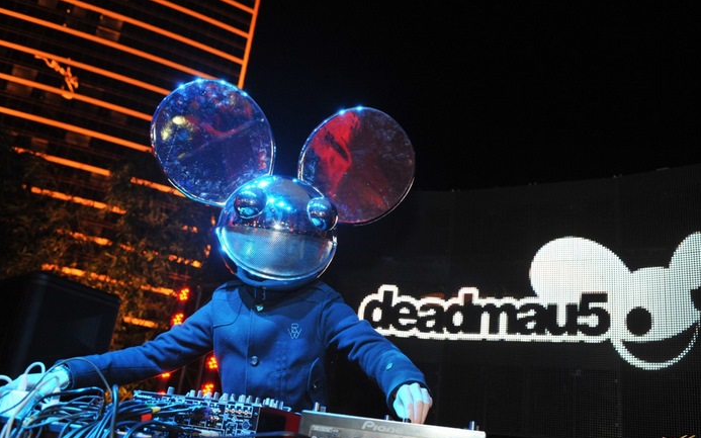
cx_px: 353
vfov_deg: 36.3
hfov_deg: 55.3
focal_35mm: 35
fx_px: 669
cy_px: 235
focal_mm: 34
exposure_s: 1/50
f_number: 5
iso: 2000
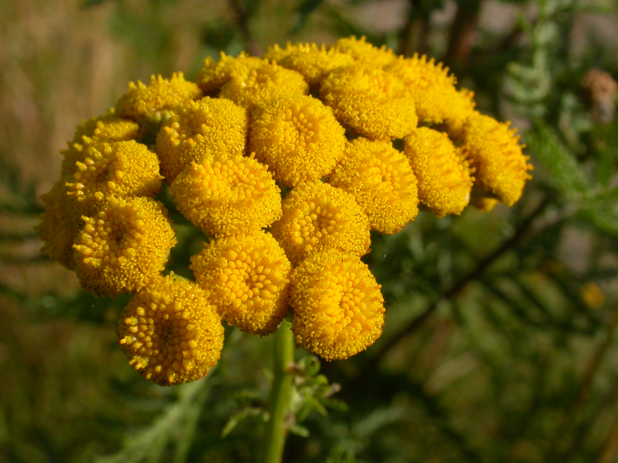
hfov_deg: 28.6
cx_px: 309
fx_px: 1214
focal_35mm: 68
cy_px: 232
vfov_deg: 21.6
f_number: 7.4
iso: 100
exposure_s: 1/386
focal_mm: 14.2
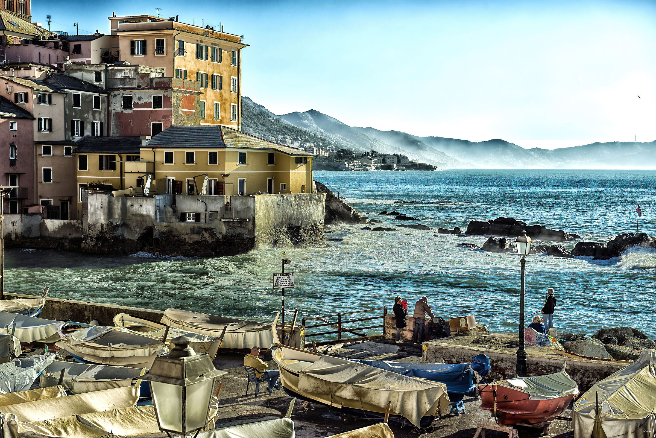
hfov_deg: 35.6
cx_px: 328
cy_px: 219
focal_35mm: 56
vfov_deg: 24.2
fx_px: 1021
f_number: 6.3
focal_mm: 56
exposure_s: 1/400
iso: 100
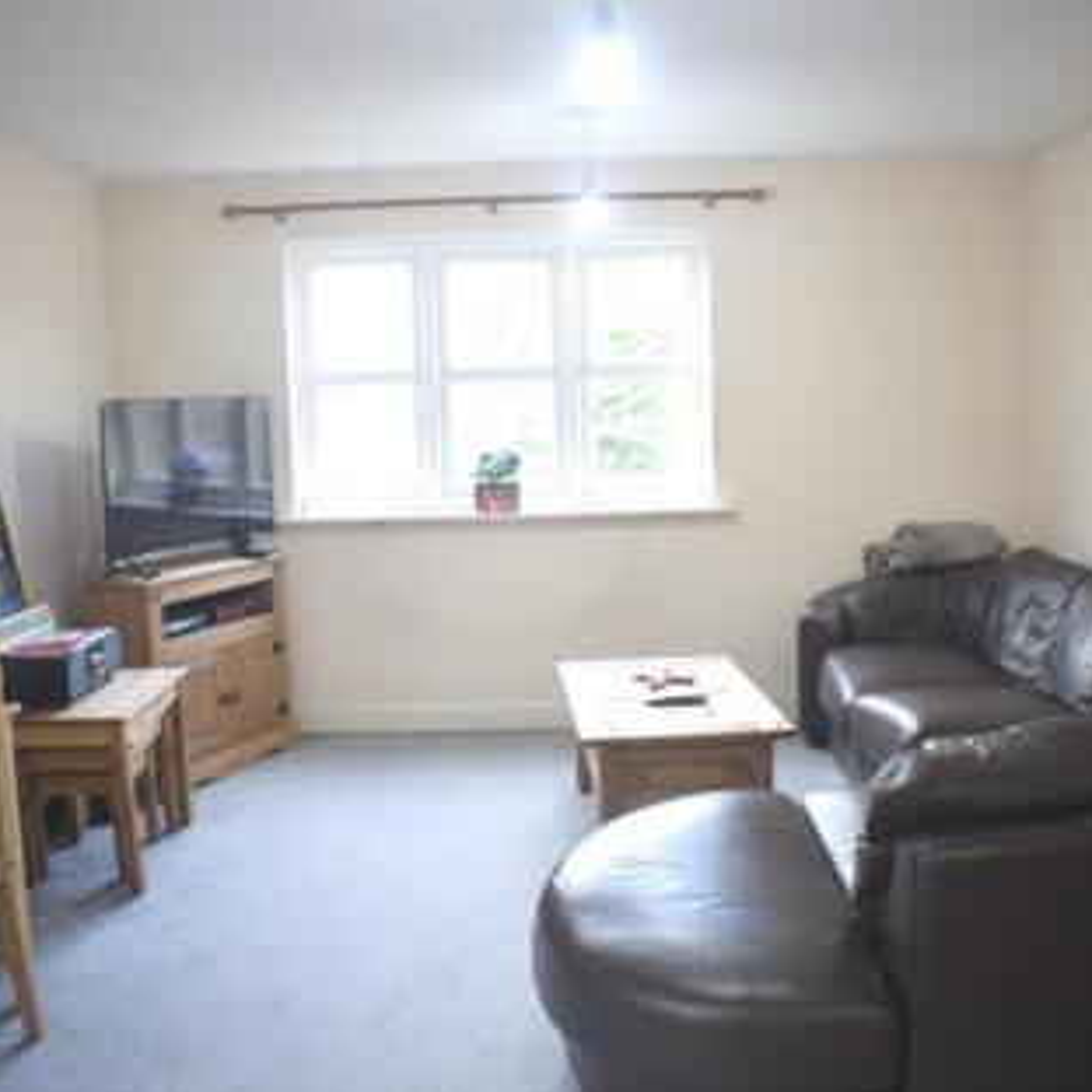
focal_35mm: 45
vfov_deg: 37.8
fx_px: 1593
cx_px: 546
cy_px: 548
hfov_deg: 37.8
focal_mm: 23
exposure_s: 1/6
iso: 100
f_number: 3.8
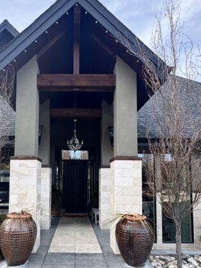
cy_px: 167
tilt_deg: +3.9
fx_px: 209
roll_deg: -0.2
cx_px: 74
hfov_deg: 50.7
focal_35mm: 27
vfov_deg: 64.4
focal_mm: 2.22
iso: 40
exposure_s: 1/155
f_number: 2.2
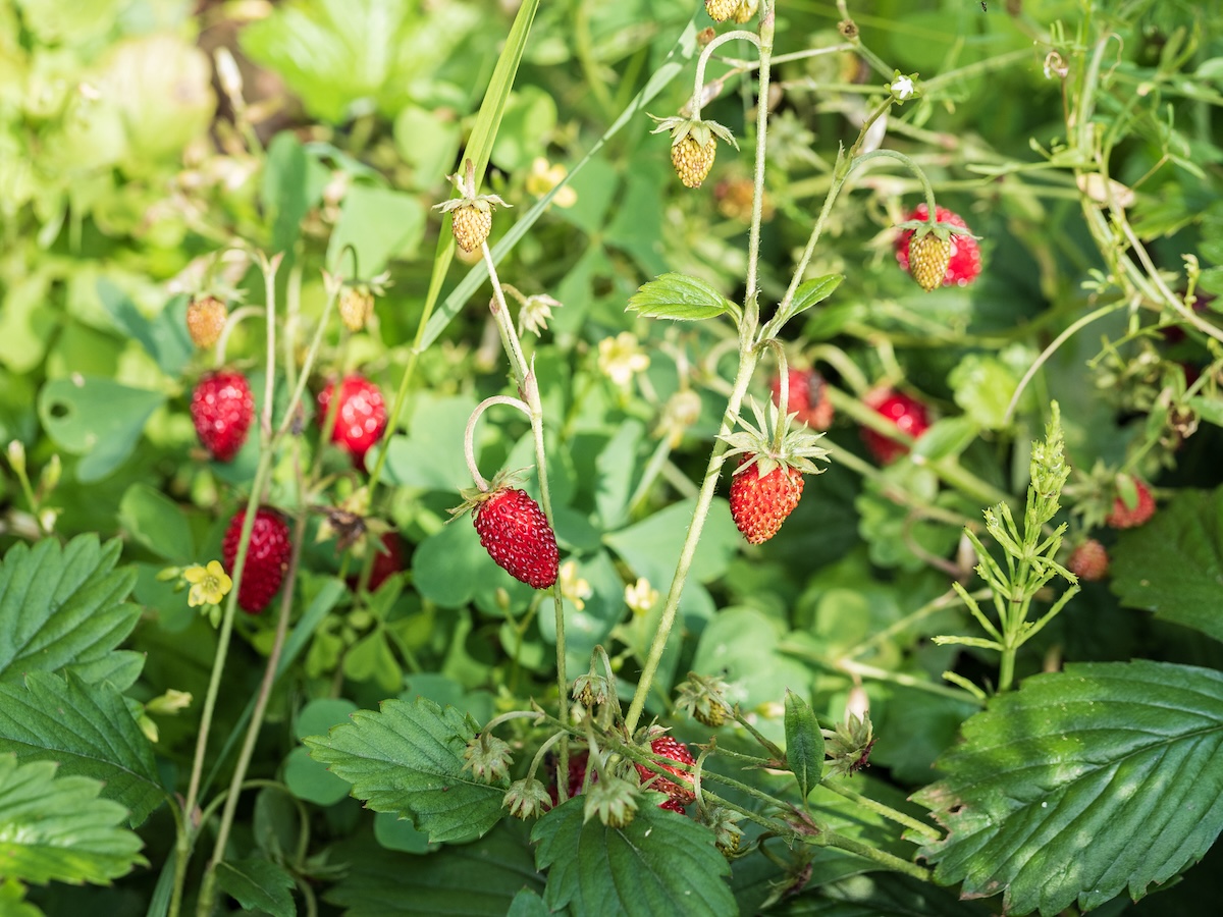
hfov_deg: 16.4
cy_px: 458
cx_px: 612
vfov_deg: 12.3
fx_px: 4240
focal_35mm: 120
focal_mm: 60
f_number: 4.5
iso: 200
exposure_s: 1/200
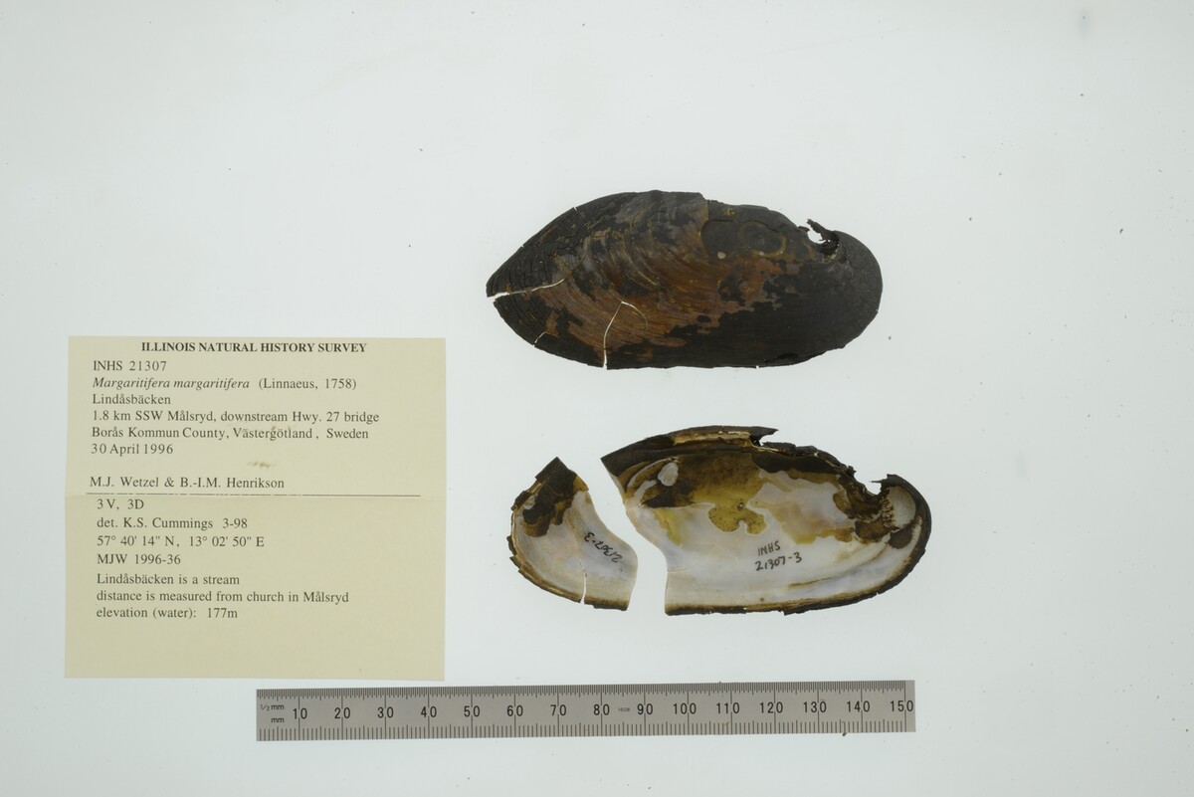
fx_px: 1991
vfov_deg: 22.6
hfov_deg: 33.4
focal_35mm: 60
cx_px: 597
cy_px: 398
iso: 100
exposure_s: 1/10
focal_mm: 60
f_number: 32
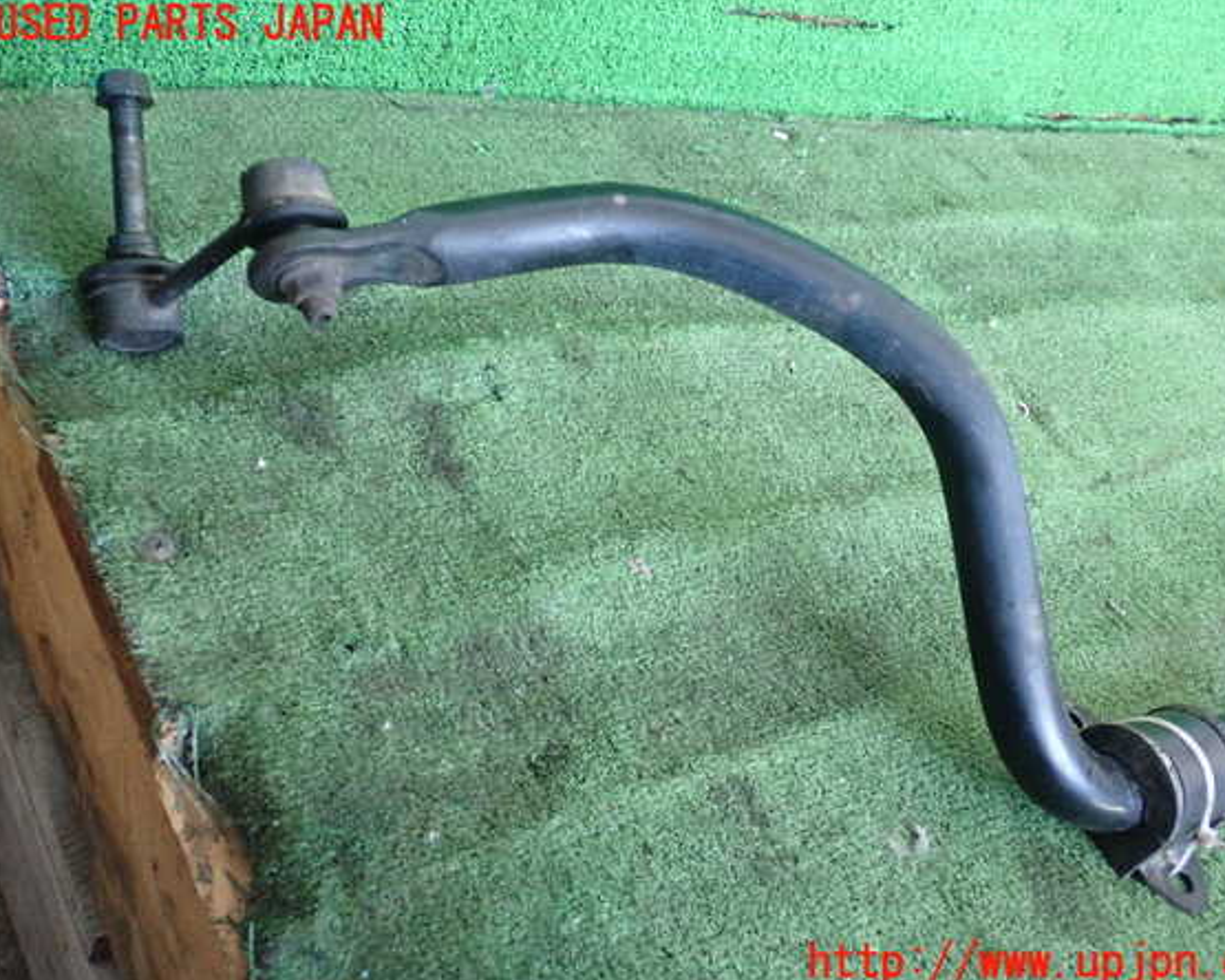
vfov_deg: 39.2
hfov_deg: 47.9
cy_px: 494
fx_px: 1378
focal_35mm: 38
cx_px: 645
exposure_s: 1/125
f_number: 2.5
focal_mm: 6.37
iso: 640
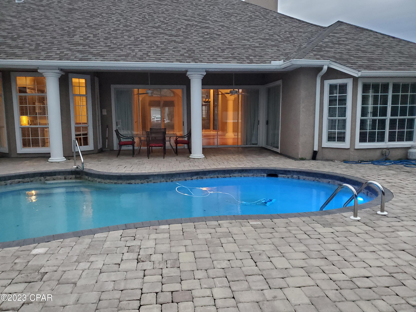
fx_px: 312
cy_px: 156
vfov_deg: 53.1
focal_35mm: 26
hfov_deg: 67.3
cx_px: 208
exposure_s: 1/40
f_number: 1.5
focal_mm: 4.3
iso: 640
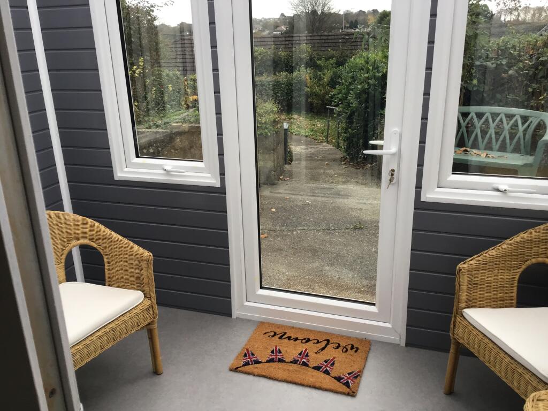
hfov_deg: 58.4
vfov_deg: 45.4
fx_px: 491
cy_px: 206
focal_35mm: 31
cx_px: 274
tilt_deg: -20.6
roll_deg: +2.7
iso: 40
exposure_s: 1/100
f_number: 2.4
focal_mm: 3.3
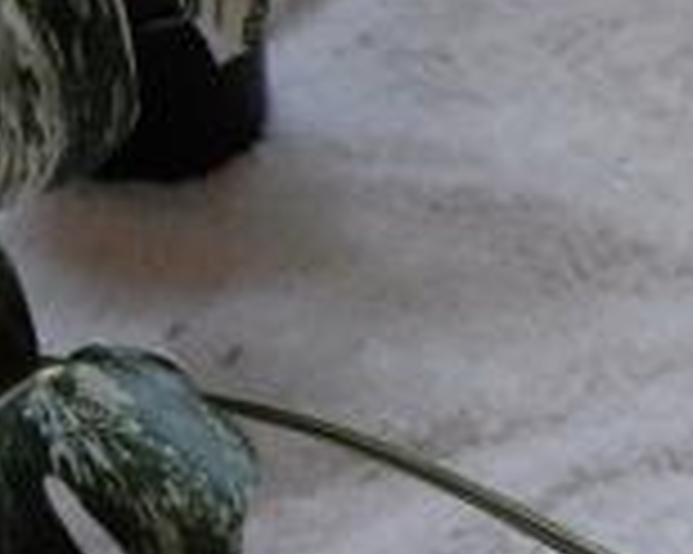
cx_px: 711
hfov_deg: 15.3
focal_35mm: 123
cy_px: 540
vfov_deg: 12.4
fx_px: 2521
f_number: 6.3
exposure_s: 1/20
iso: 800
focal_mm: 30
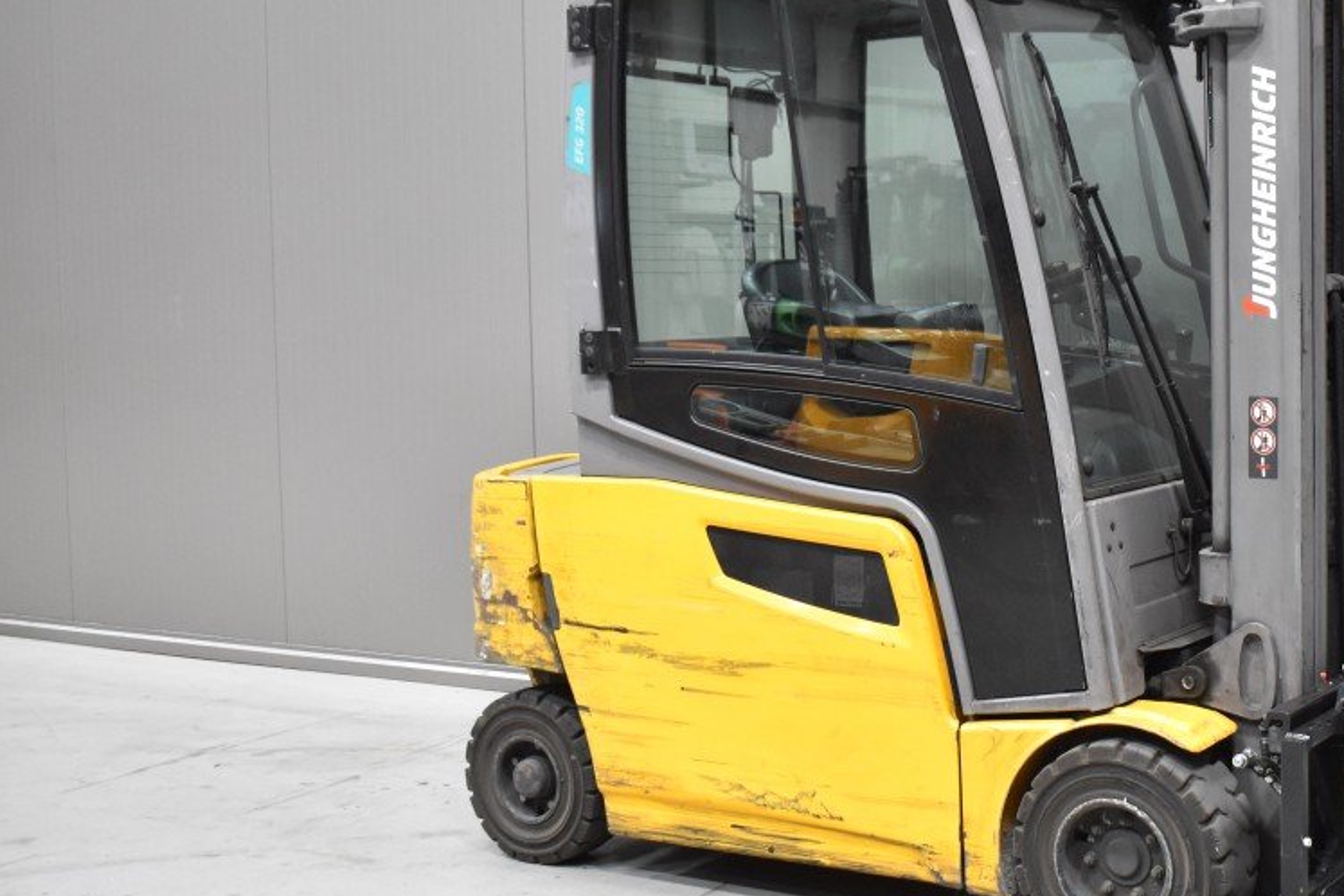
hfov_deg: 36.3
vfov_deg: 25.5
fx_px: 1979
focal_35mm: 53
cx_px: 1063
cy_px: 389
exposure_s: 1/30
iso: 1600
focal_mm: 22
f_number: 4.5
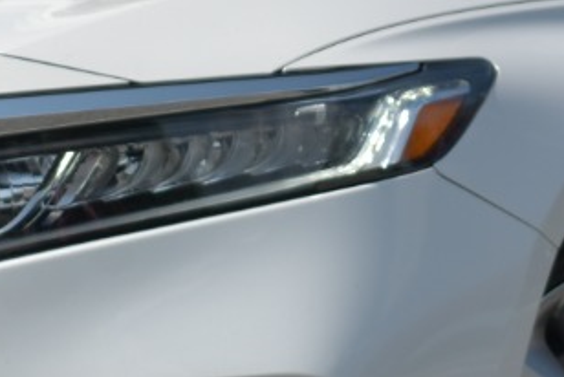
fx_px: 3334
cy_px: 49
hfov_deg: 9.7
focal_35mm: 213
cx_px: 376
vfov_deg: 6.5
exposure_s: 1/1250
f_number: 4
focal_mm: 27
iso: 100
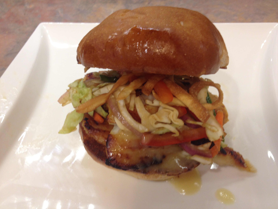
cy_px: 104
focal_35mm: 35
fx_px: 281
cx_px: 139
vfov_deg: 40.7
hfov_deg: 52.6
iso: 100
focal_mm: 4.28
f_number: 2.4
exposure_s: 1/20
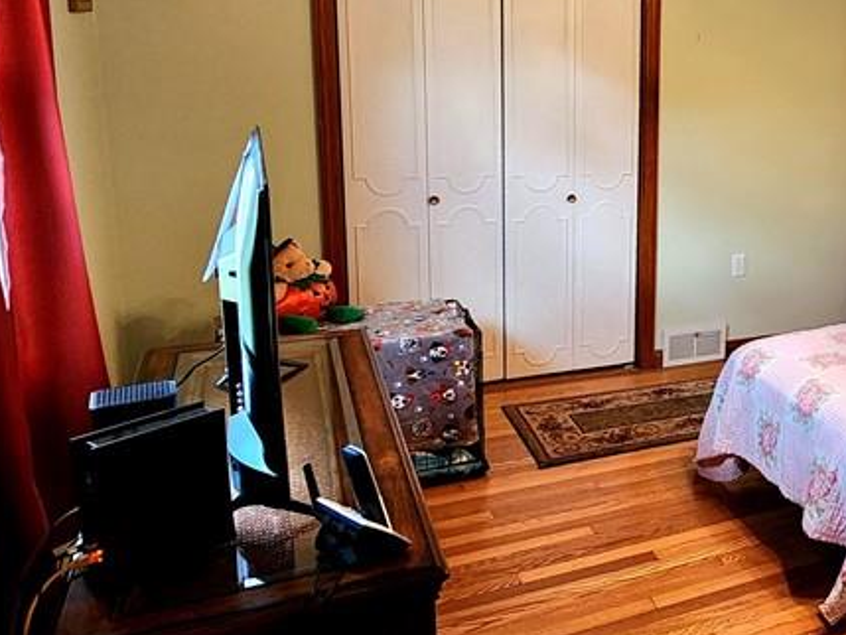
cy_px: 234
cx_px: 855
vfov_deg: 45.0
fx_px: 758
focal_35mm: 31
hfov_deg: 47.8
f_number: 2.2
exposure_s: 1/30
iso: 320
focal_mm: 2.2
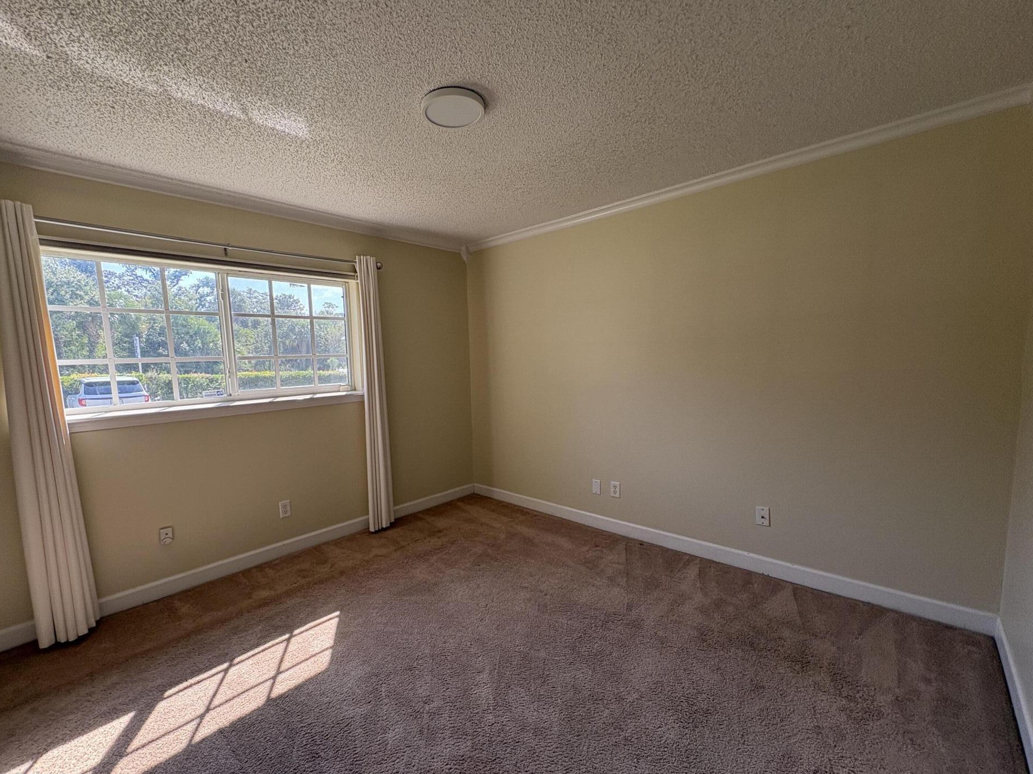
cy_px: 407
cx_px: 487
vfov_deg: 81.7
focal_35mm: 15
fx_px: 448
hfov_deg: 98.1
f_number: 2.2
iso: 80
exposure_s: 1/130
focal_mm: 2.22
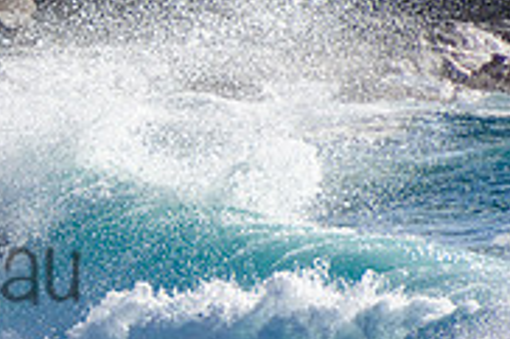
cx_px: -216
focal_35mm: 1914
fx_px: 27090
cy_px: 237
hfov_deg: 1.1
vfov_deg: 0.7
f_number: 5.6
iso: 250
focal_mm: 400
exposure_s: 1/2000
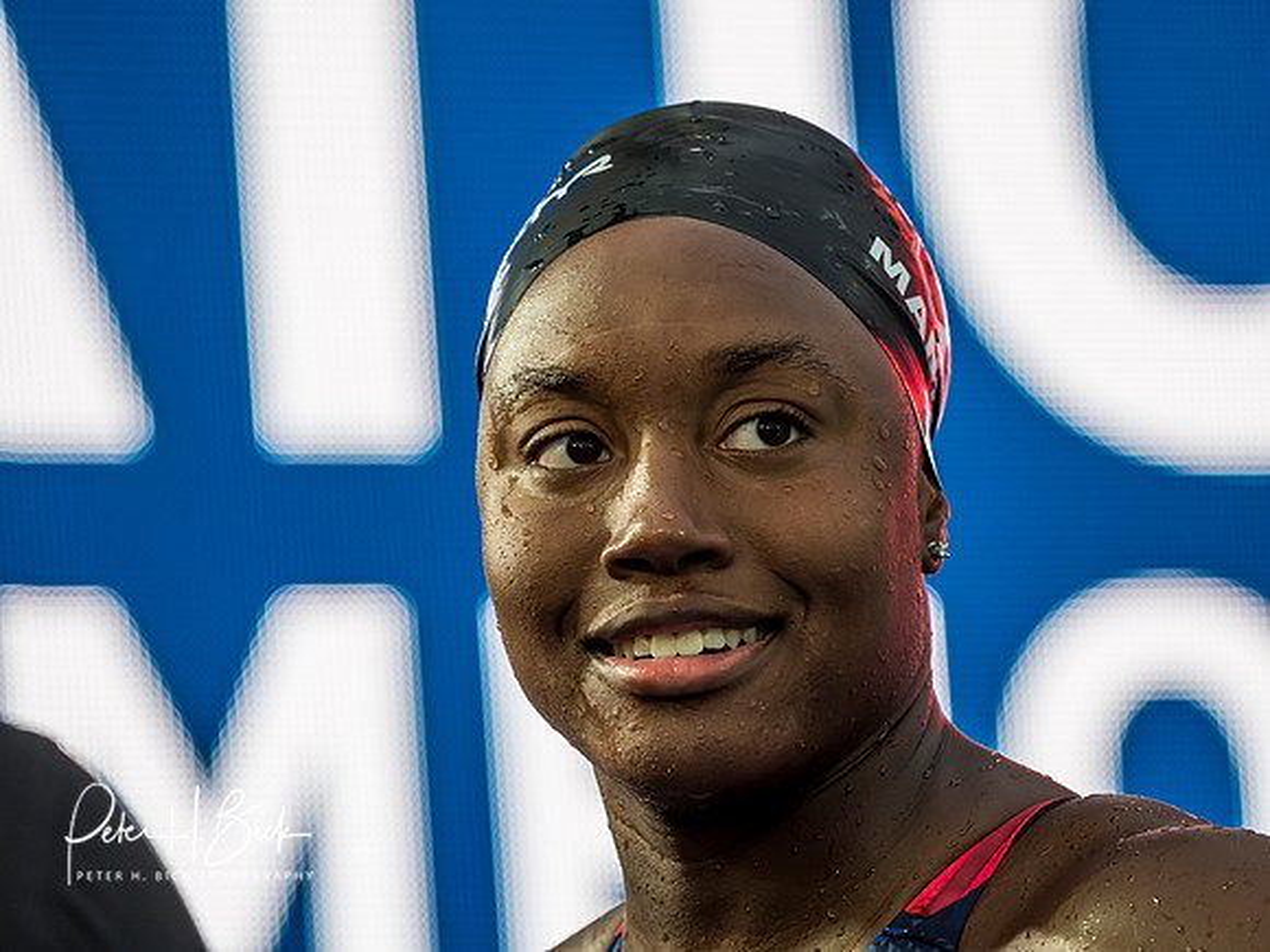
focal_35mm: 401
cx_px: 635
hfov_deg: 4.9
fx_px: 14712
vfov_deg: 3.7
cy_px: 476
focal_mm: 200
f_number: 4
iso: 500
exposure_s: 1/1000
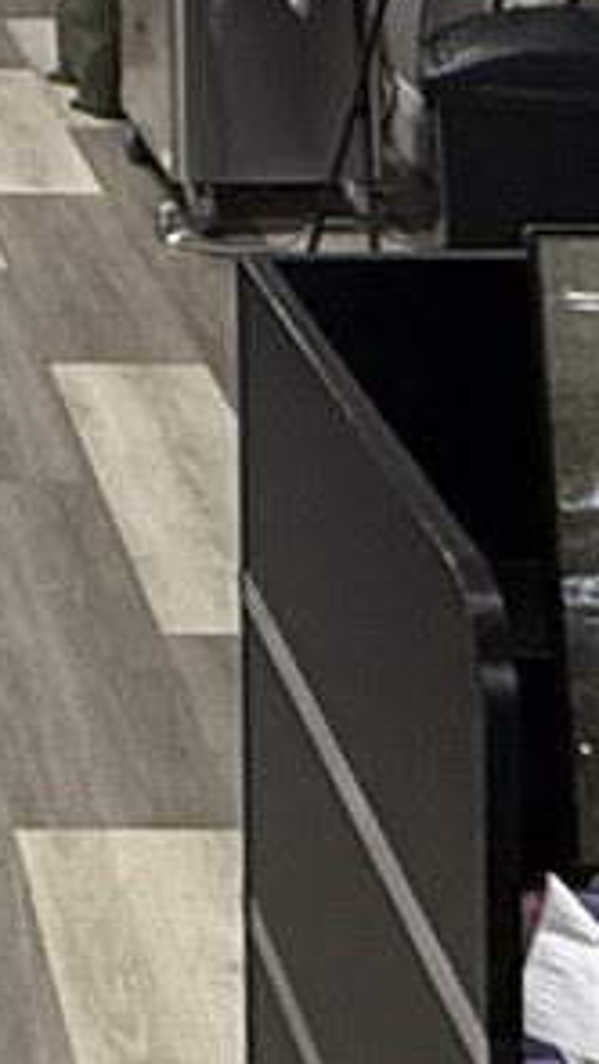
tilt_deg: -1.3
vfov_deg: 17.7
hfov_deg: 10.8
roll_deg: +0.6
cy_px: -602
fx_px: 2992
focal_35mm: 106
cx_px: -426
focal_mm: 2.22
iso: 320
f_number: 2.2
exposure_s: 1/120
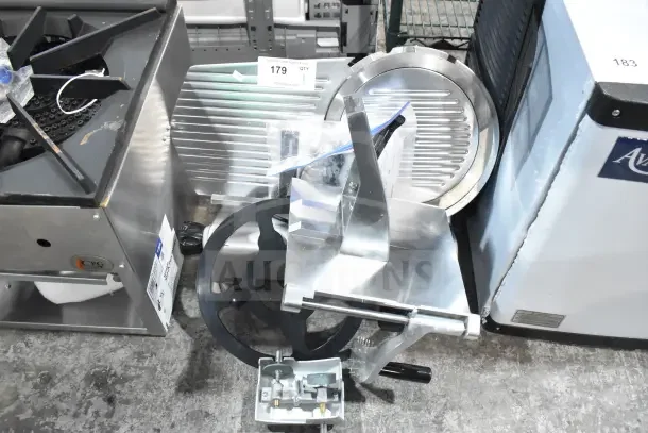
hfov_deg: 61.9
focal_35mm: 30
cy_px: 216
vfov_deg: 43.6
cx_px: 324
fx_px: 540
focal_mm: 20
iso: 6400
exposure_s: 1/200
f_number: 7.1
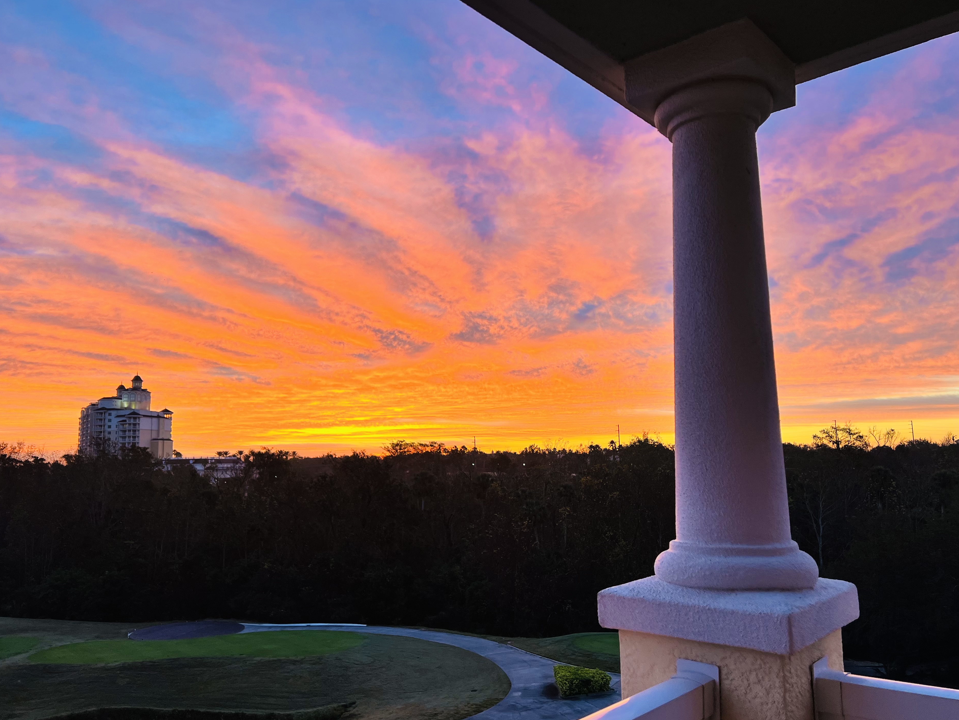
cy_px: 372
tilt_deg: +6.7
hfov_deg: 63.4
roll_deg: +1.5
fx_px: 776
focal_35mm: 28
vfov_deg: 49.7
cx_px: 494
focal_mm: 5.7
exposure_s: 1/121
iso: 40
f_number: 1.5
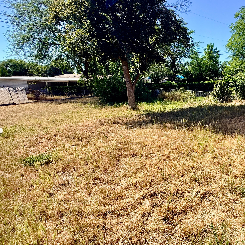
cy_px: 114
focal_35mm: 24
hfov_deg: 58.4
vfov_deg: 65.0
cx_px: 207
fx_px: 192
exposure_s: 1/1050
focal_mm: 2.22
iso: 50
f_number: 2.2
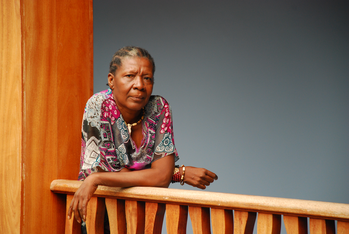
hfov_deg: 11.4
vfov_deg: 7.7
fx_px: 1747
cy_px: 117
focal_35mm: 180
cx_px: 174
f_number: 5.6
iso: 400
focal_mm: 120
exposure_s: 1/125
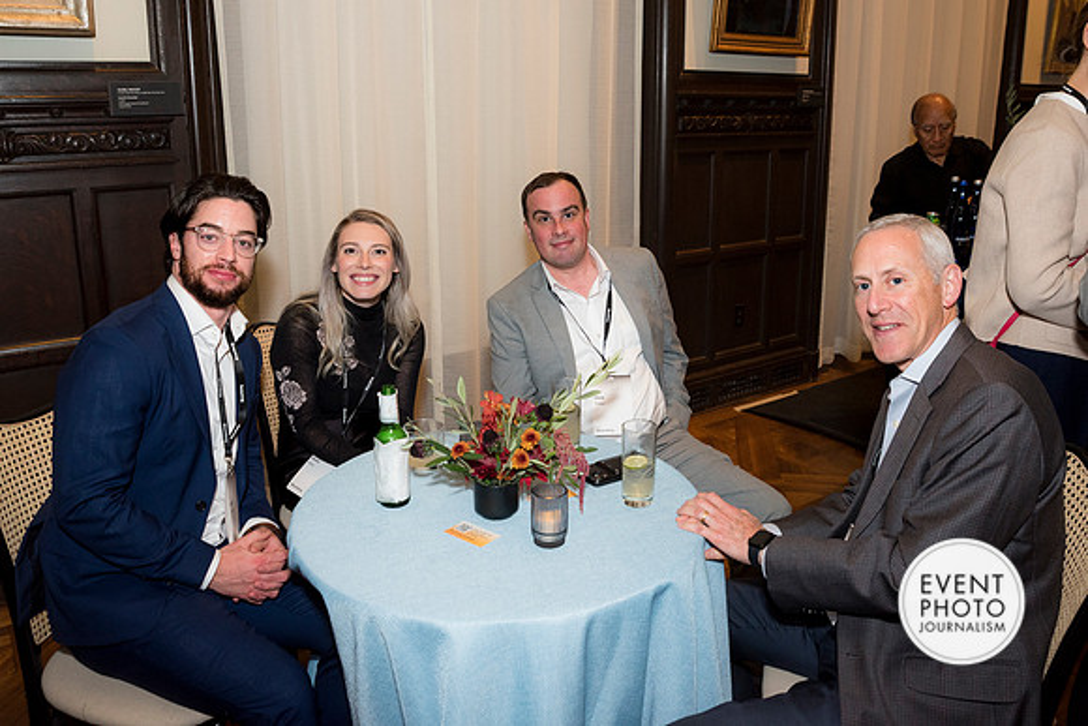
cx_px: 544
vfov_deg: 45.6
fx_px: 861
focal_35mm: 28
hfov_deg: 64.6
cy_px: 301
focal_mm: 24
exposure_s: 1/125
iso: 800
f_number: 5
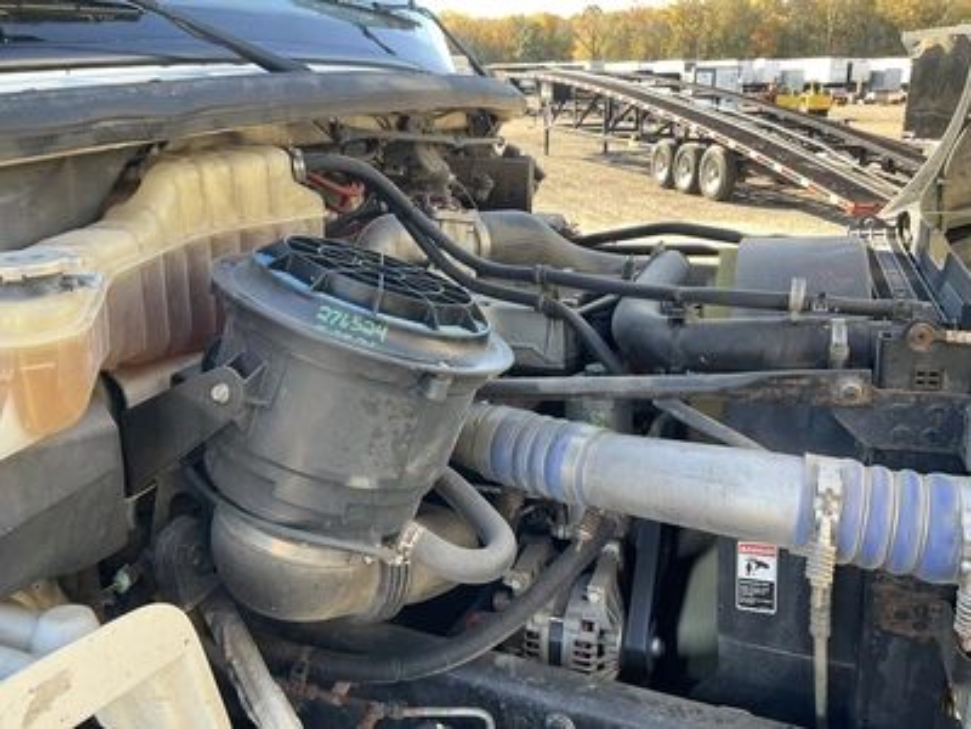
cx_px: 486
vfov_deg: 48.2
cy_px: 364
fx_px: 813
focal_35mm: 29
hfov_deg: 61.7
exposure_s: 1/122
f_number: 1.8
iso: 32
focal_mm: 3
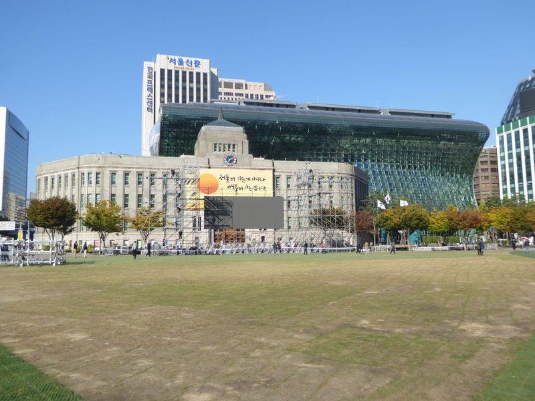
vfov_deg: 49.7
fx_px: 433
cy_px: 200
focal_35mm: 28
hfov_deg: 63.4
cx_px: 268
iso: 80
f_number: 3.5
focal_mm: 5
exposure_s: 1/640
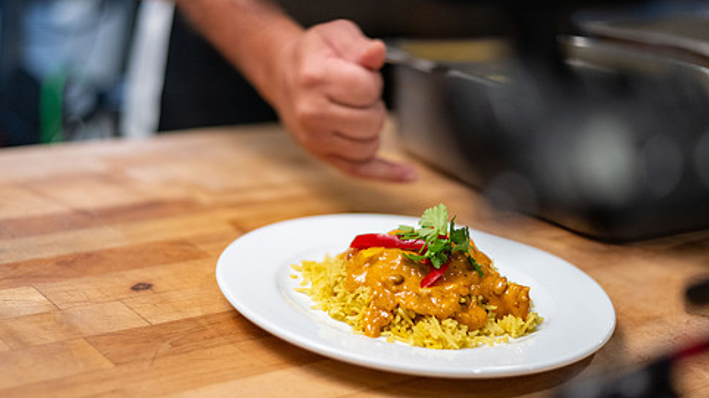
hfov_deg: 33.2
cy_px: 189
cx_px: 290
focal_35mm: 63
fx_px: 1184
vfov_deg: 19.1
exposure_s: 1/1250
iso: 1600
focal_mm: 50
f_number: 1.8
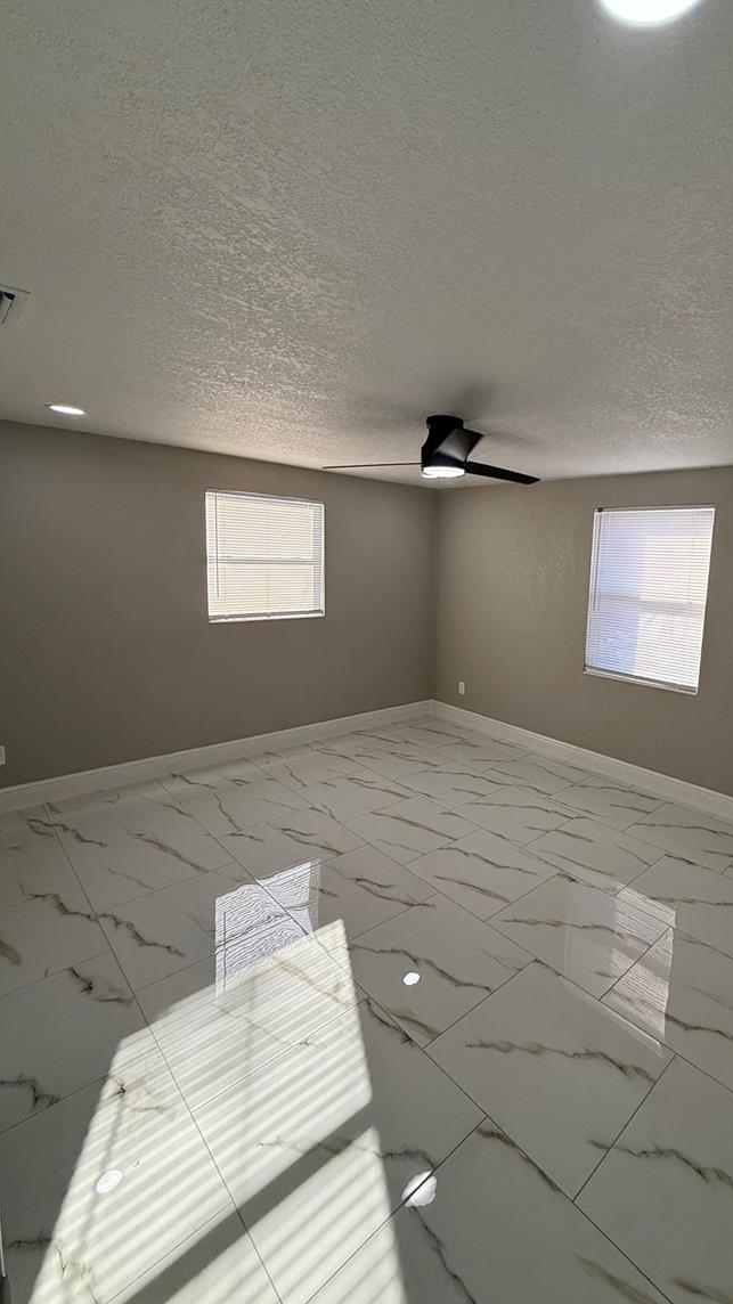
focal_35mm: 16
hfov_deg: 65.1
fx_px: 553
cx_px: 494
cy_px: 629
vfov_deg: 99.3
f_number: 2.2
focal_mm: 2.22
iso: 64
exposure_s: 1/286
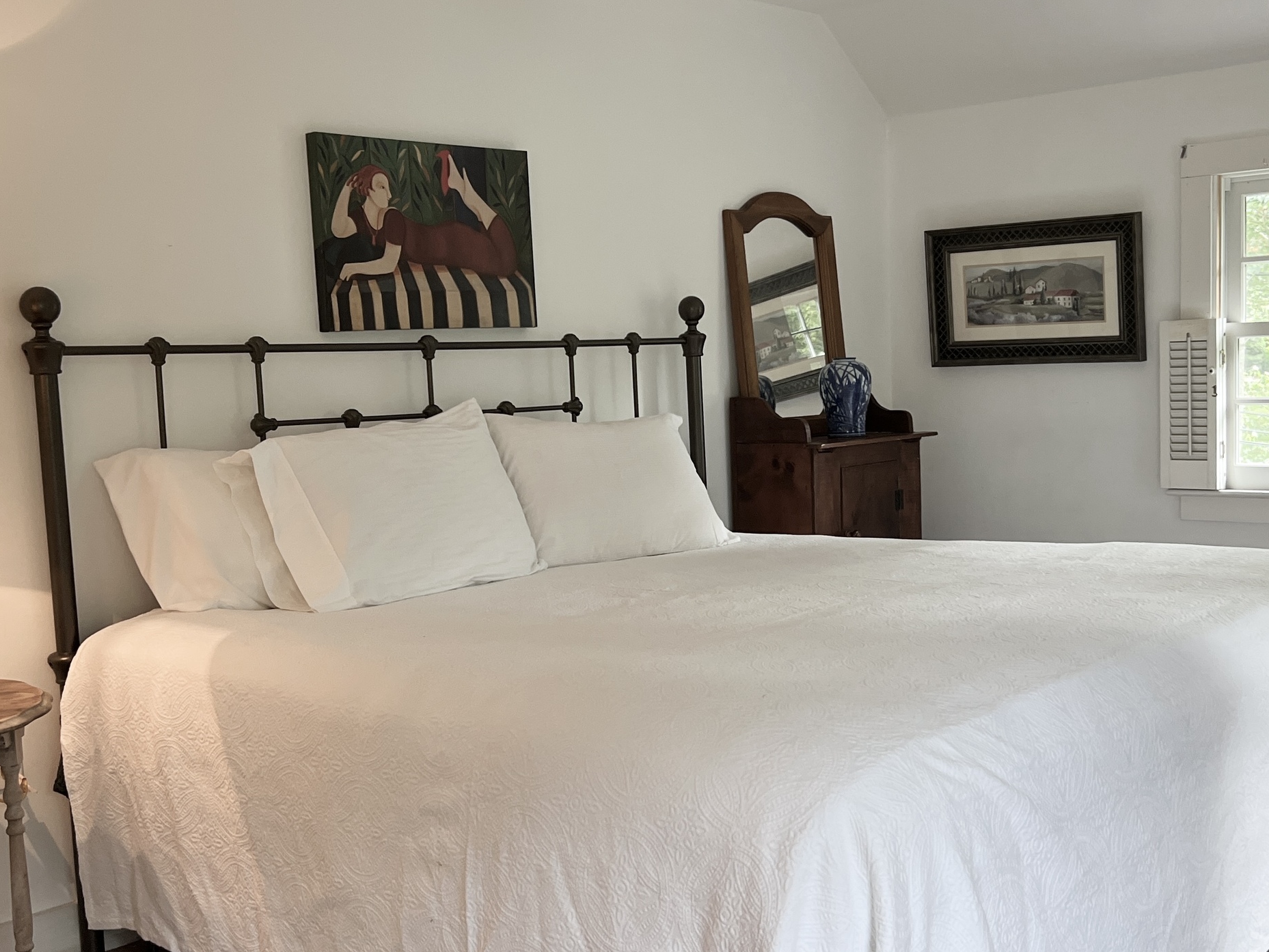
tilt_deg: -5.4
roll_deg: +2.6
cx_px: 724
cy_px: 513
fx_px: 1576
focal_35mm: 43
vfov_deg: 33.6
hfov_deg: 43.7
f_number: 1.5
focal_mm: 5.7
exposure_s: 1/120
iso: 125
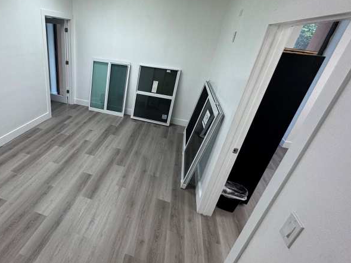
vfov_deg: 68.6
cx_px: 116
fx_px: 193
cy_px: 122
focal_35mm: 19
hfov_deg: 81.7
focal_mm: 2.22
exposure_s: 1/120
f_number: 2.2
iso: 80
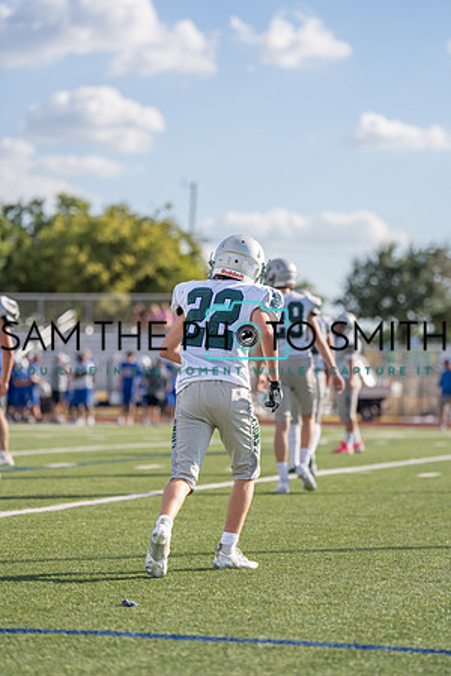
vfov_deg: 17.2
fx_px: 2236
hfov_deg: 11.5
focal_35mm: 119
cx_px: 226
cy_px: 338
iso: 100
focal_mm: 119
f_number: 2.8
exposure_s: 1/2000
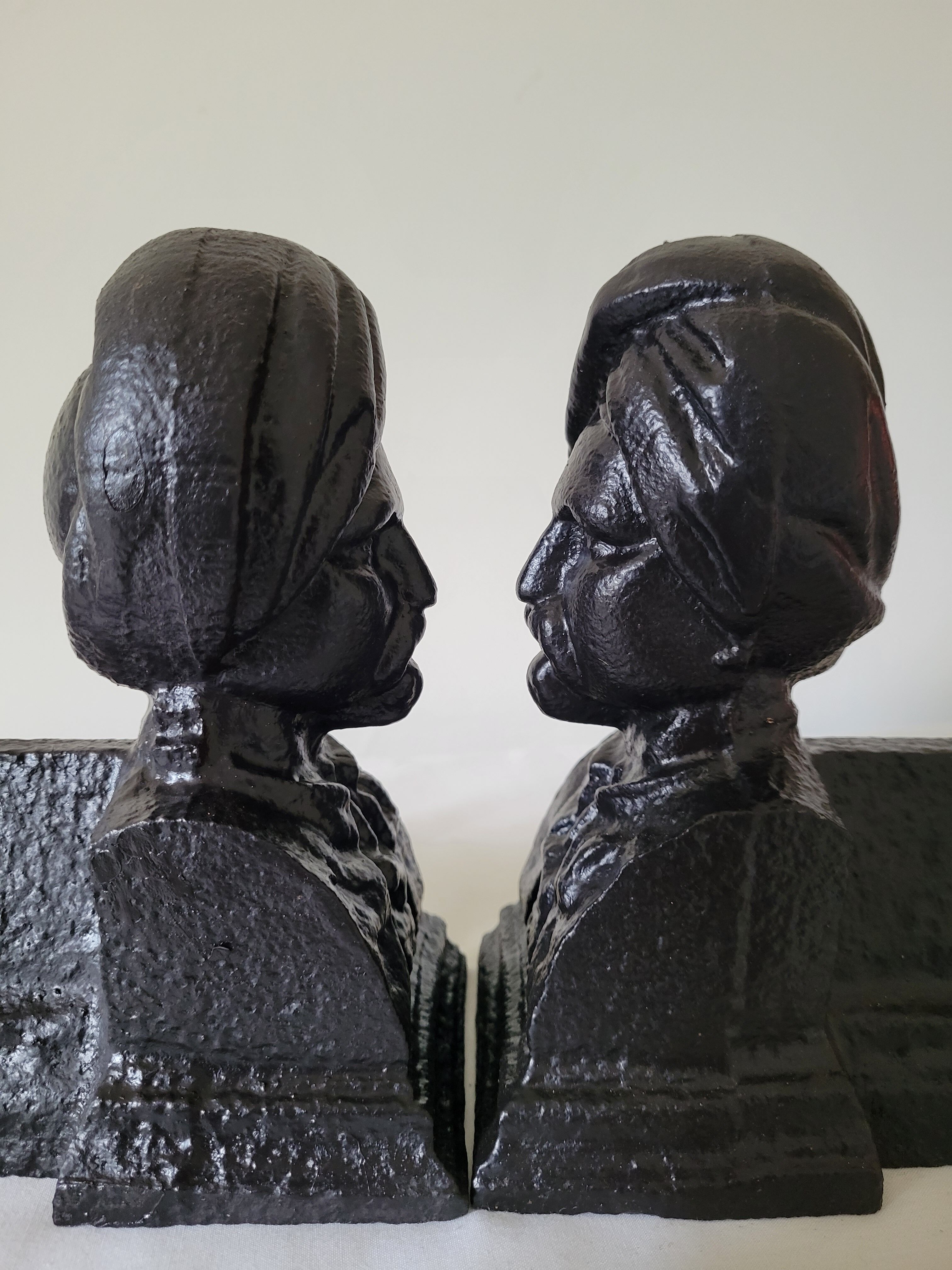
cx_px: 476
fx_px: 953
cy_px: 635
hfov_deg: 53.1
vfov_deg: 67.3
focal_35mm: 26
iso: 400
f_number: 1.8
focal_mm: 5.4
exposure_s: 1/50
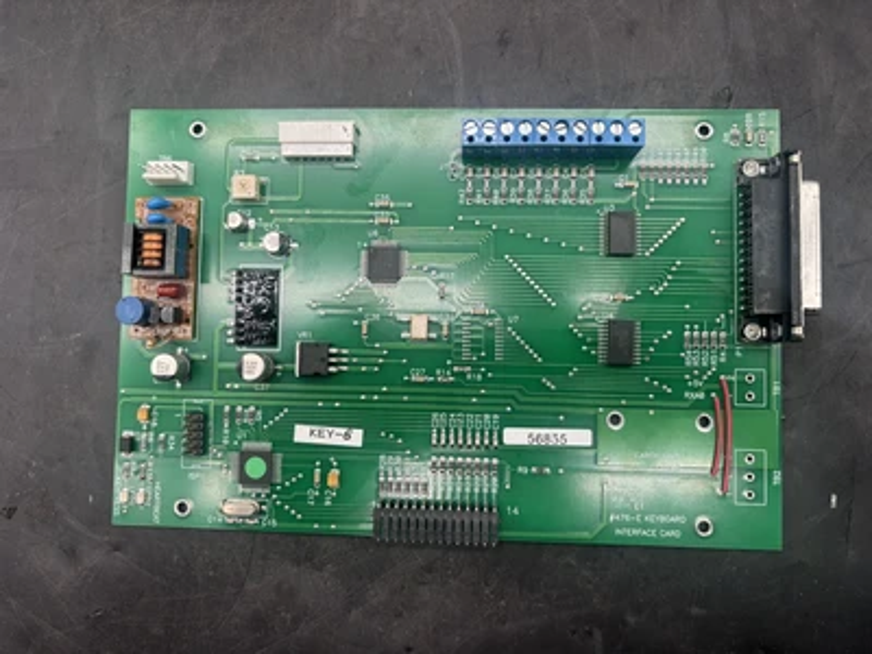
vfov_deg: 53.1
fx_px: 655
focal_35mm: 26
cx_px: 436
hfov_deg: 67.3
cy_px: 327
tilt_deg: -84.6
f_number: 1.6
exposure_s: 1/121
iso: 100
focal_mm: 5.96
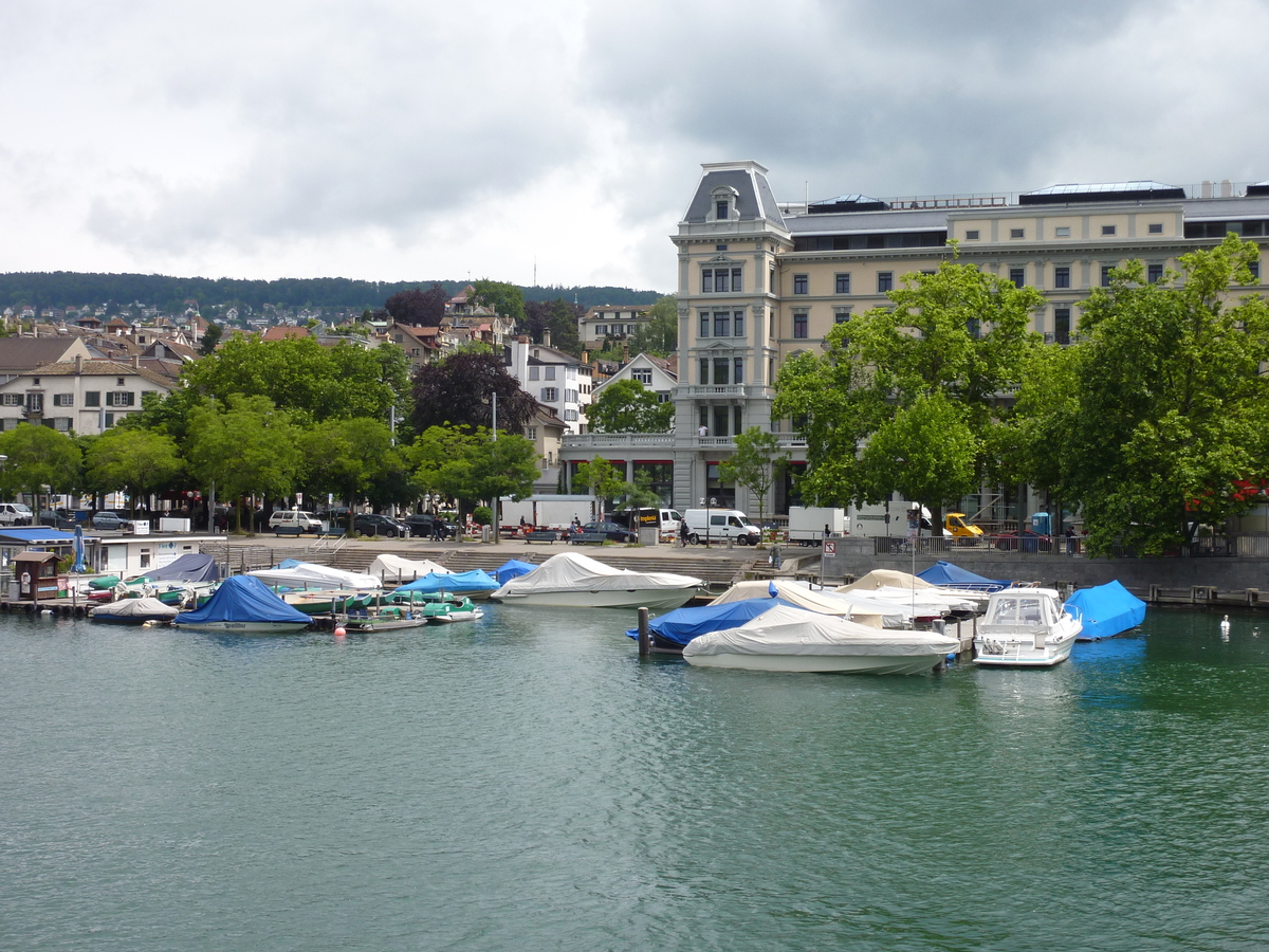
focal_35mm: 48
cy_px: 476
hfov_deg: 39.7
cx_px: 634
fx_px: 1760
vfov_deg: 30.3
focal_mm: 7.9
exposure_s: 1/400
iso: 100
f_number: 5
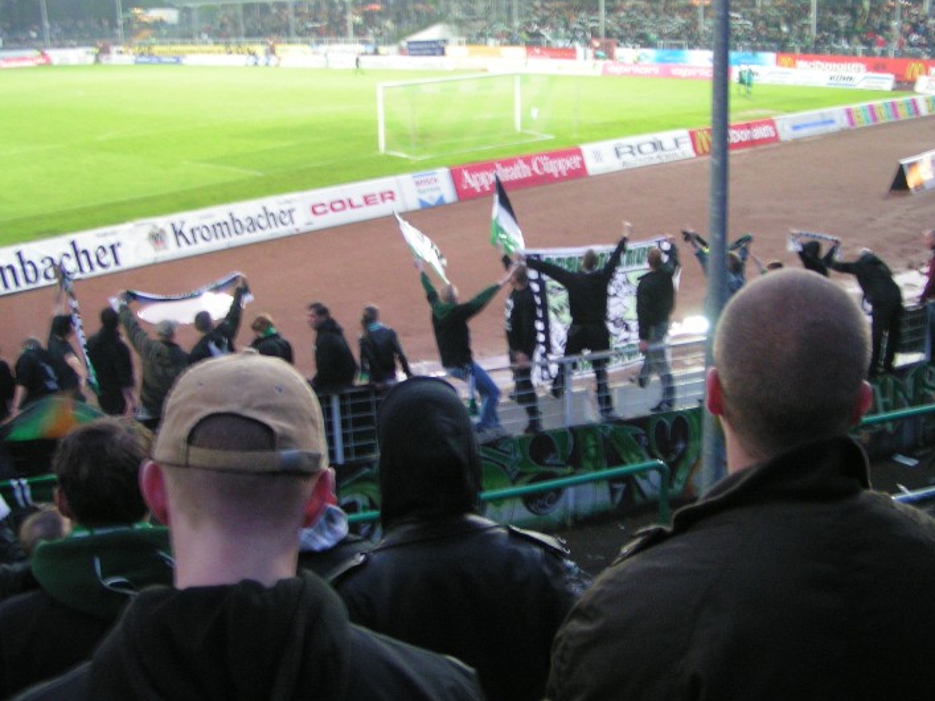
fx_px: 1161
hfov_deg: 43.8
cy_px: 306
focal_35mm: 43
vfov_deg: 33.5
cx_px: 508
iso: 200
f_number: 2.8
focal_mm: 5.8
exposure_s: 1/15
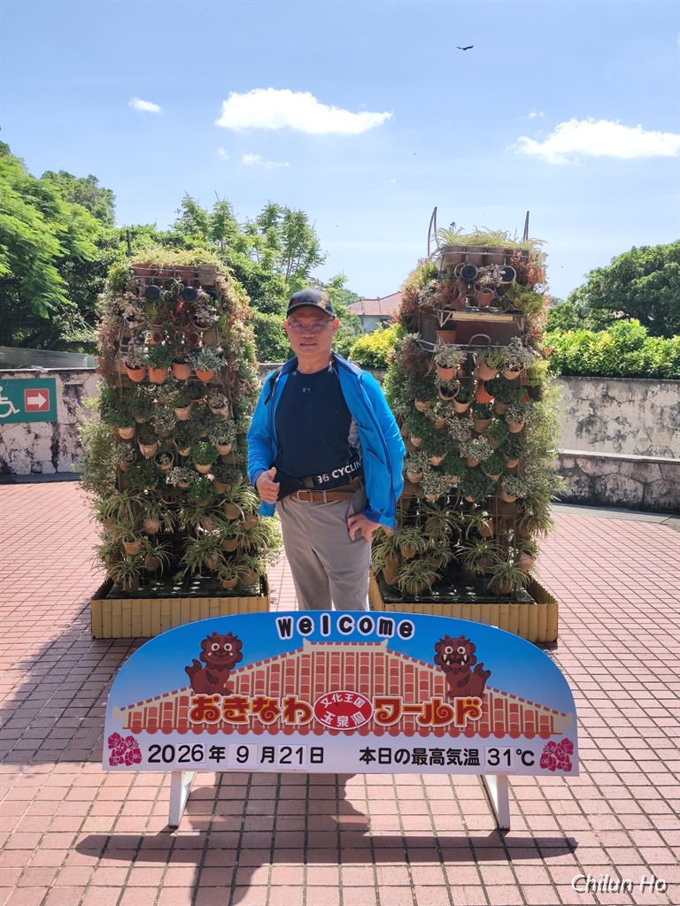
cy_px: 453
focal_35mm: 35
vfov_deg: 52.6
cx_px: 340
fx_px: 917
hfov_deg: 40.7
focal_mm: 6.07
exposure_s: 1/679
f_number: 1.7
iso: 50
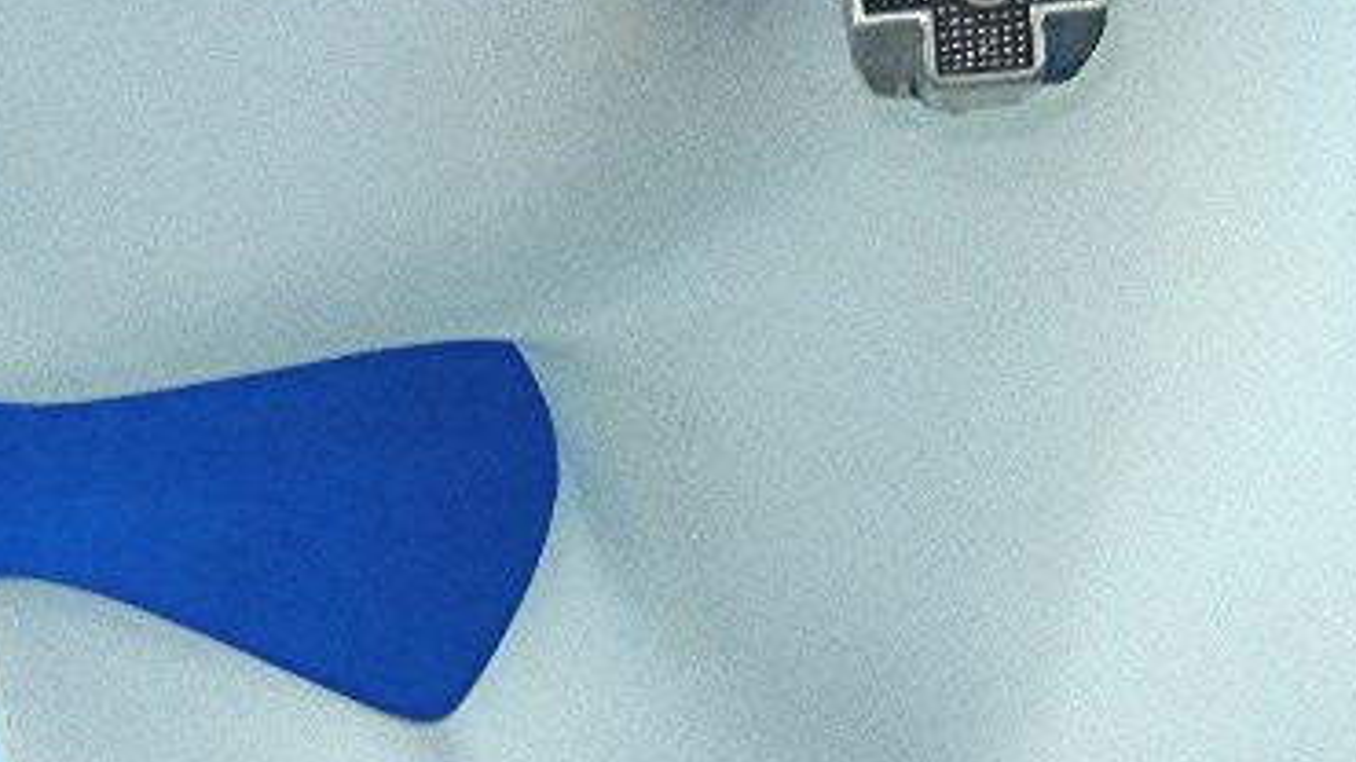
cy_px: -48
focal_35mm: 98
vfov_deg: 12.2
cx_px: 678
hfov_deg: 21.8
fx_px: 3523
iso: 431
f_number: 7.8
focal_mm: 9.3
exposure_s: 1/30
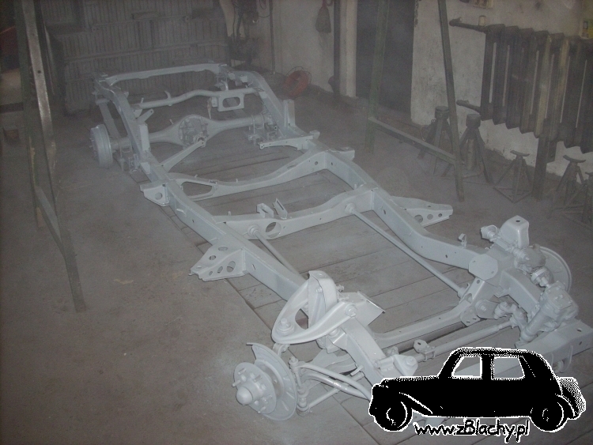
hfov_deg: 50.1
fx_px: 634
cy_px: 222
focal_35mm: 37
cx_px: 296
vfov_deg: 38.7
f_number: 2.8
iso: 200
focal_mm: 6.2
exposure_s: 1/60
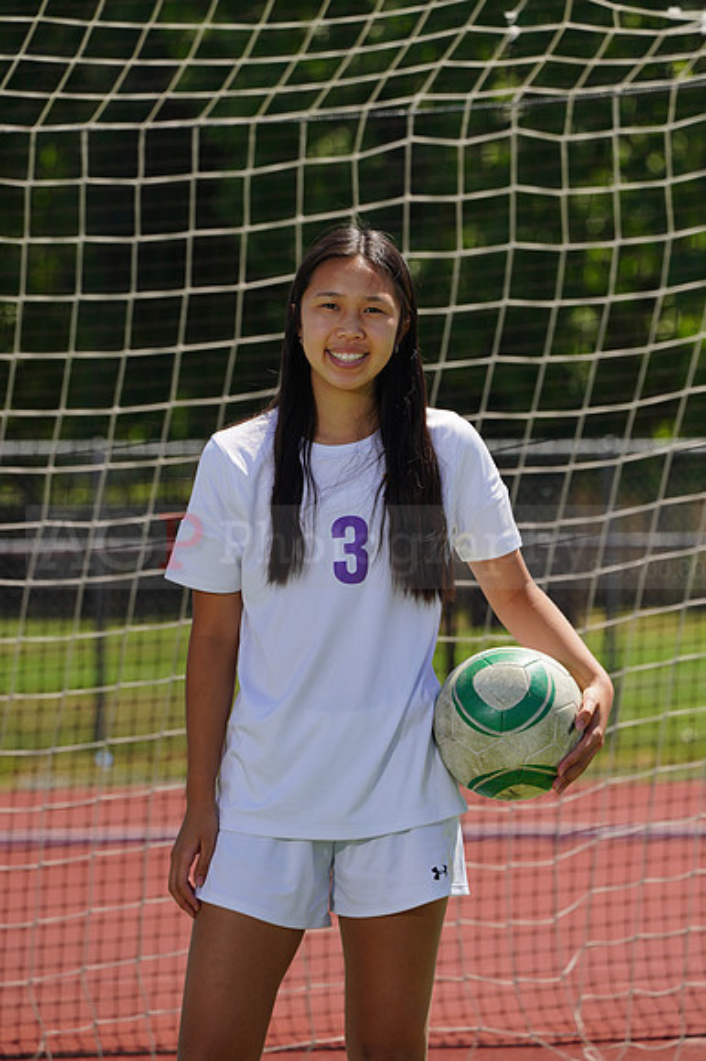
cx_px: 353
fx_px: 11780
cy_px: 530
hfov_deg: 3.4
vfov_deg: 5.2
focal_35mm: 400
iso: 200
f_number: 13
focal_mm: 400
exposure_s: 1/250
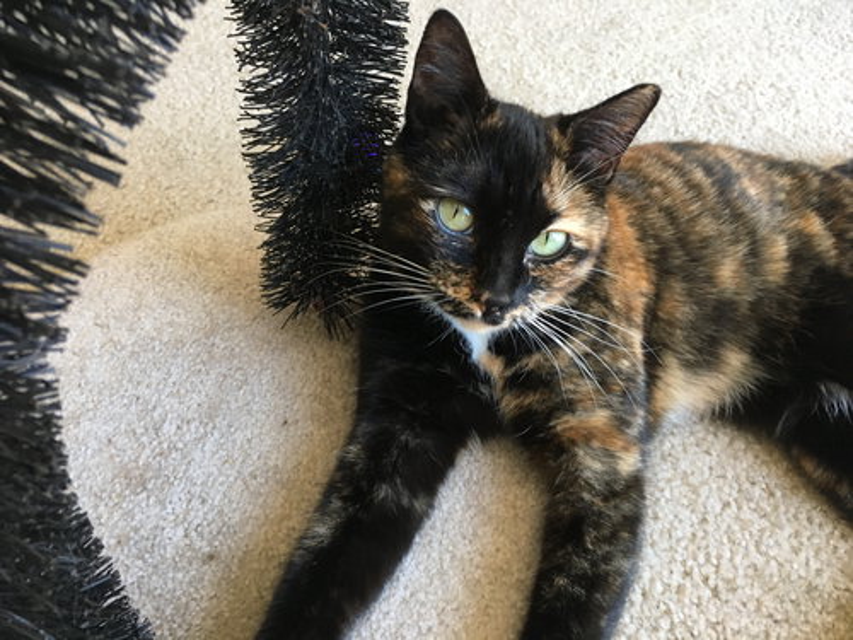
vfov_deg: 48.2
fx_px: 715
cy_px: 320
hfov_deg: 61.7
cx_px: 426
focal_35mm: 29
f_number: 2.2
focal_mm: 4.15
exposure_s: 1/30
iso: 125
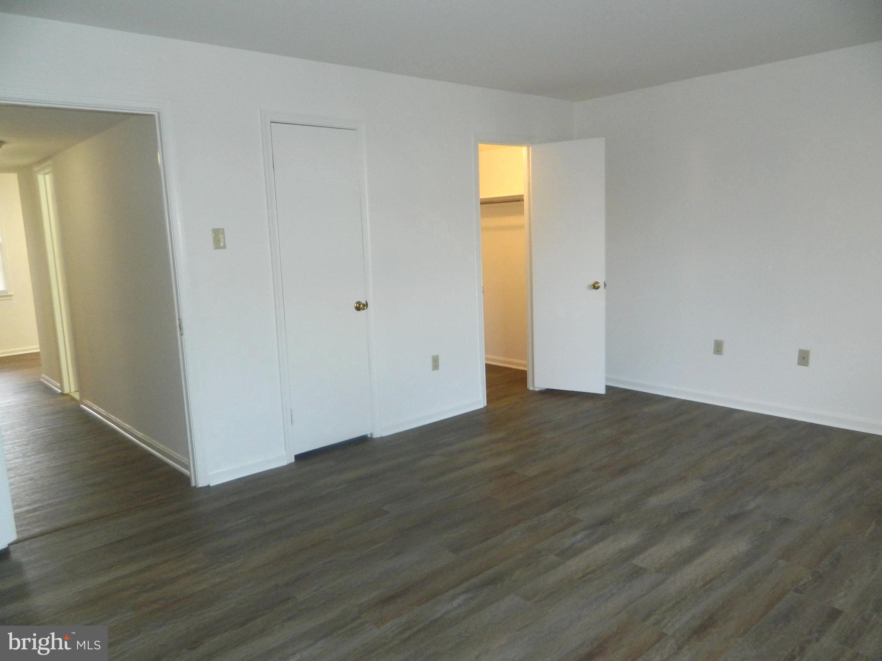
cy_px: 330
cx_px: 441
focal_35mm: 25
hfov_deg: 69.4
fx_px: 637
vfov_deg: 54.9
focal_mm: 4.5
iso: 200
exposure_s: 1/30
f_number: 3.1
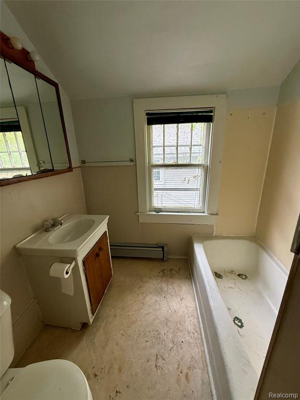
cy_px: 200
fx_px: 162
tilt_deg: -15.5
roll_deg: +1.3
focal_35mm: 14
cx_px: 150
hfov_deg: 85.7
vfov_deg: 102.1
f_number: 2.2
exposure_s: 1/99
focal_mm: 2.22
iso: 125
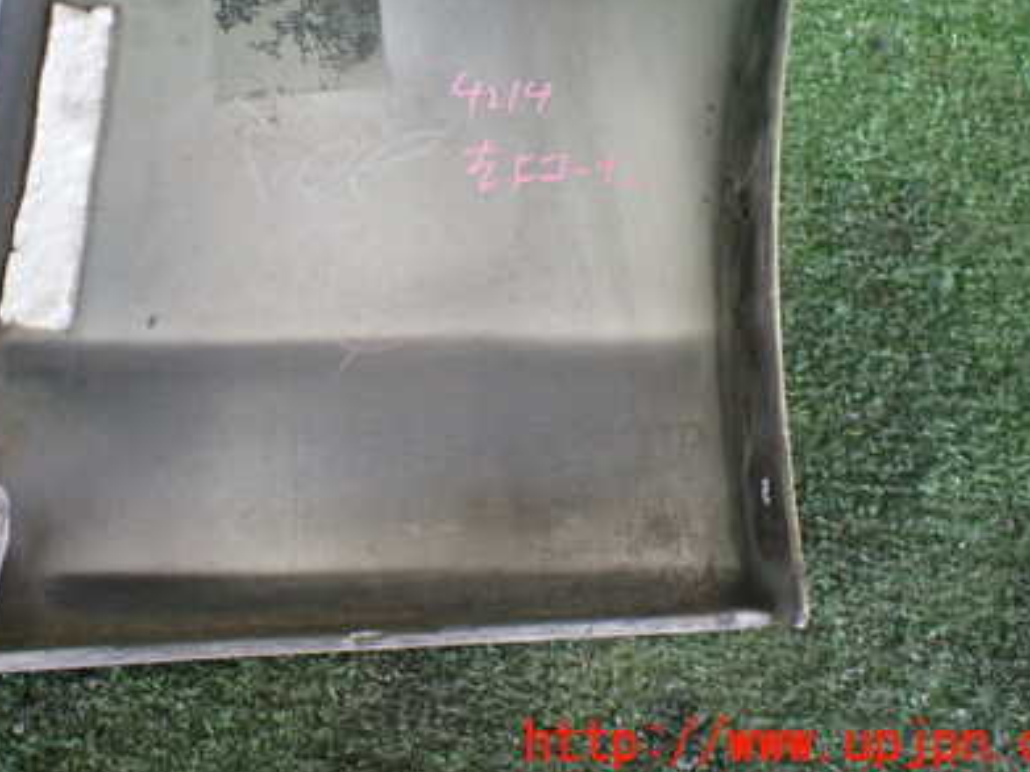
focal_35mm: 46
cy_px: 184
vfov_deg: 30.9
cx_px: 329
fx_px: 1368
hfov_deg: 40.6
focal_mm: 5.4
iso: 640
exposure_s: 1/125
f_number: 2.3
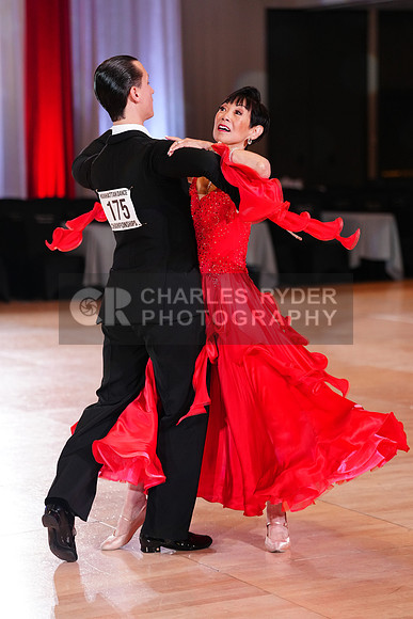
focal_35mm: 105
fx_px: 1806
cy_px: 310
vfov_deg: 19.5
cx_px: 206
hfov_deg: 13.0
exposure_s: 1/640
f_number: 2.8
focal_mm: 105
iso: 2500
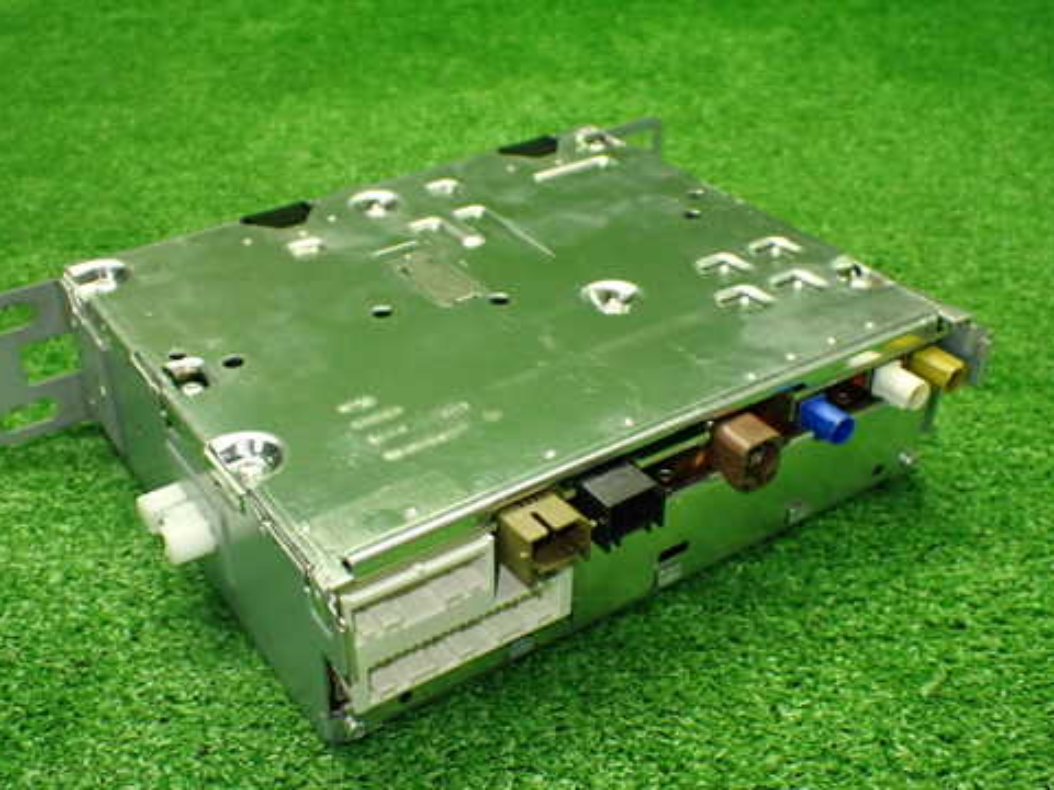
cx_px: 476
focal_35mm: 40
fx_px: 1218
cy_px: 441
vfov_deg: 35.9
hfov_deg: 46.7
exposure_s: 1/125
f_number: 2.4
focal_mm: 5.79
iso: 640
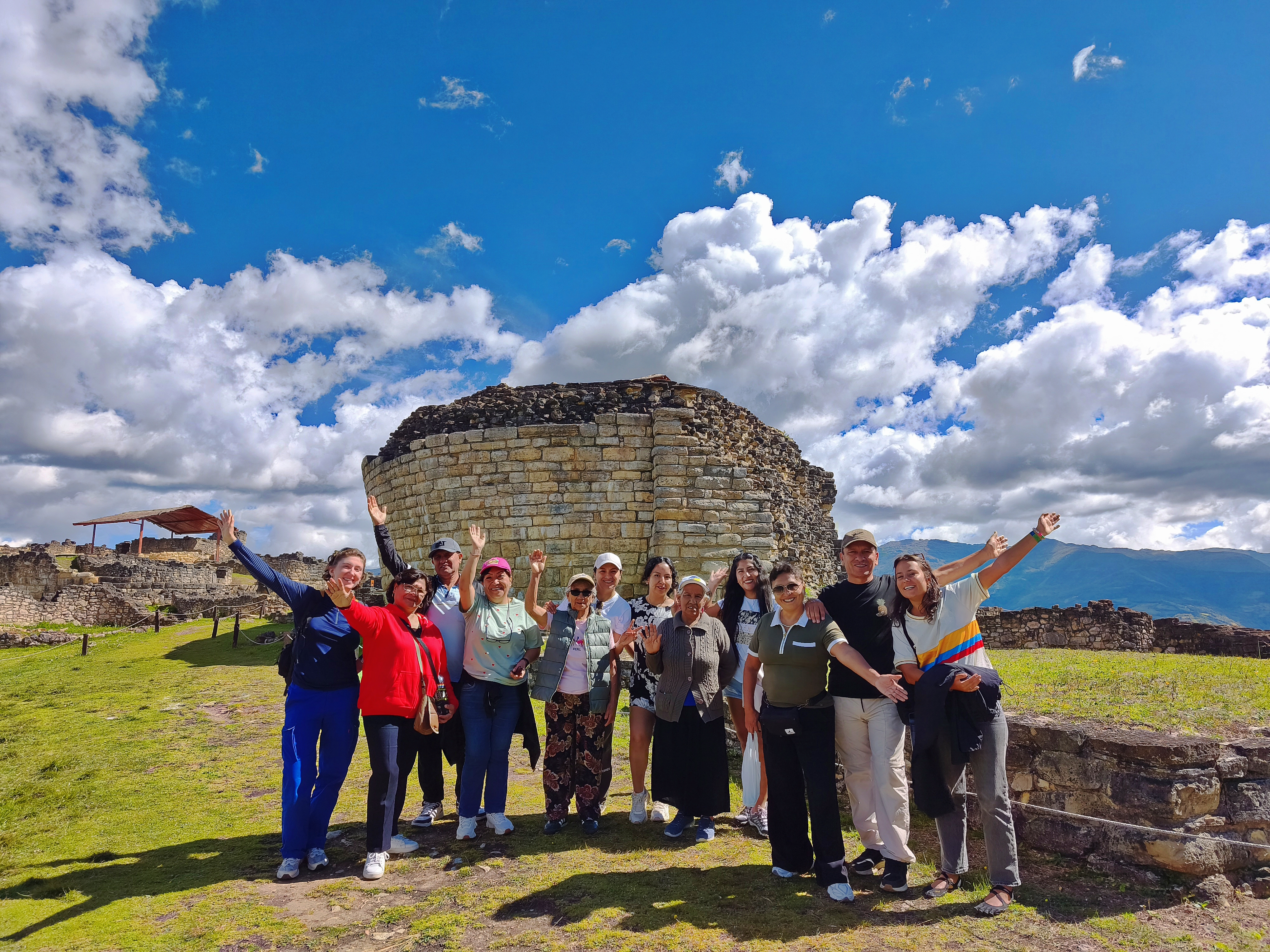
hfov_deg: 73.9
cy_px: 476
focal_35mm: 23
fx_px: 844
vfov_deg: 58.9
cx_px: 635
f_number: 1.7
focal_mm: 6.06
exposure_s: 1/943
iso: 50
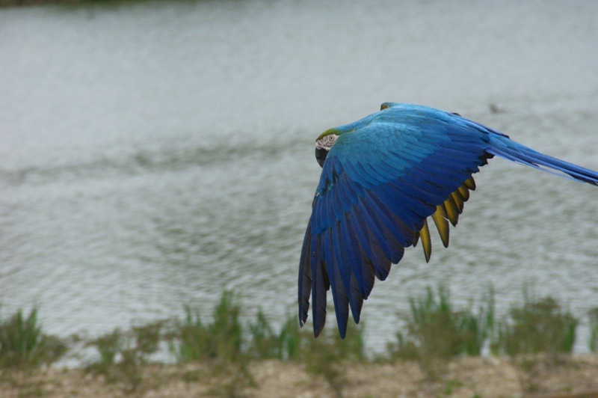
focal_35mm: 300
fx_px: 4979
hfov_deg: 6.9
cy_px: 199
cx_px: 299
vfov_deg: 4.6
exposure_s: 1/1600
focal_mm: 200
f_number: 8
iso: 800
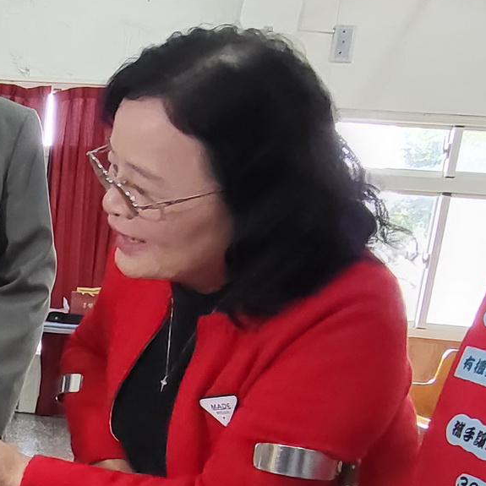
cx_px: -90
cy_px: 482
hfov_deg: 29.5
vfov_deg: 31.5
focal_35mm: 50
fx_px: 794
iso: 320
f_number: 2.2
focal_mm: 1.74
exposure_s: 1/60
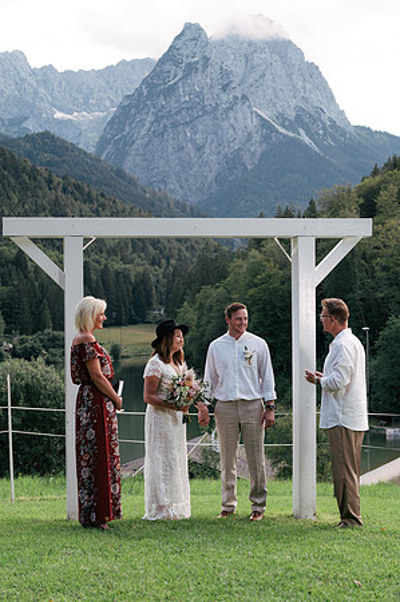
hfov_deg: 19.4
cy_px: 301
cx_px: 200
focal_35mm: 70
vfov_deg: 28.9
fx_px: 1169
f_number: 8
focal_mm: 70
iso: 320
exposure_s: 1/200
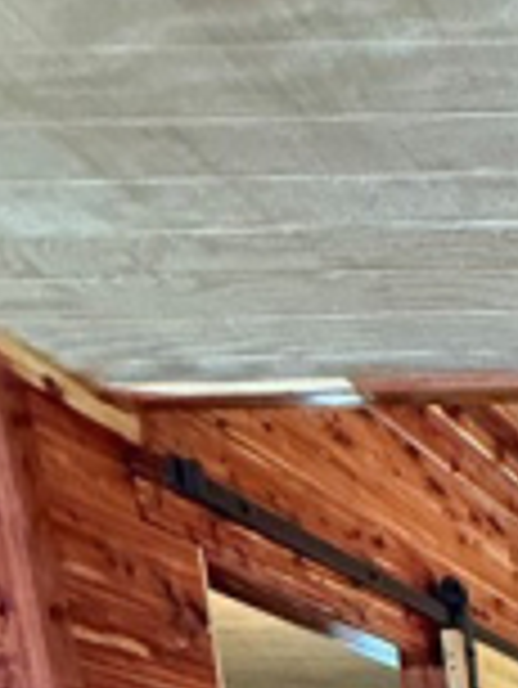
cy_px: 1207
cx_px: 1022
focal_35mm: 61
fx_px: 1215
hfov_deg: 17.5
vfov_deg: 21.7
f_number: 2.2
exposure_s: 1/60
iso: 500
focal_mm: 2.22
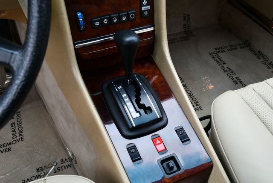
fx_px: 273
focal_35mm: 36
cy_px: 92
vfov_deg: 36.9
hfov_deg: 53.1
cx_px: 136
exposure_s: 1/250
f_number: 4
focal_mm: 18
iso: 400
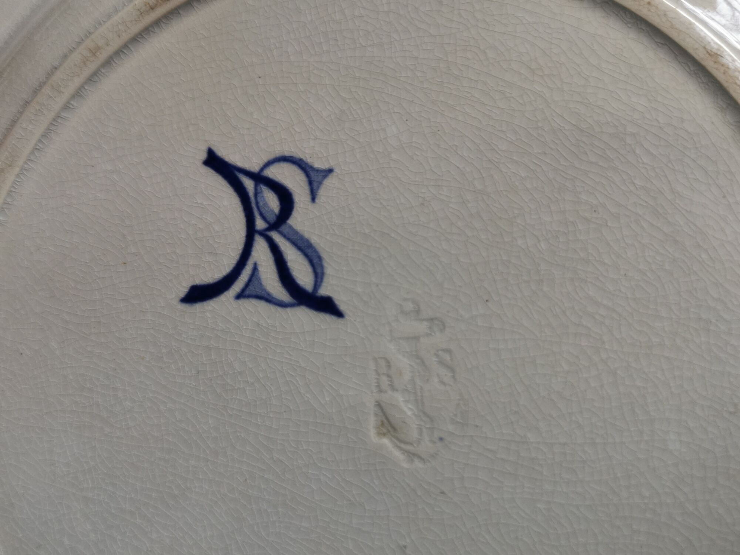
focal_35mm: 38
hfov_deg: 49.0
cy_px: 278
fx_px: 812
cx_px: 370
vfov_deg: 37.7
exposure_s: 1/50
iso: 125
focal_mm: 5.58
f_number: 1.8
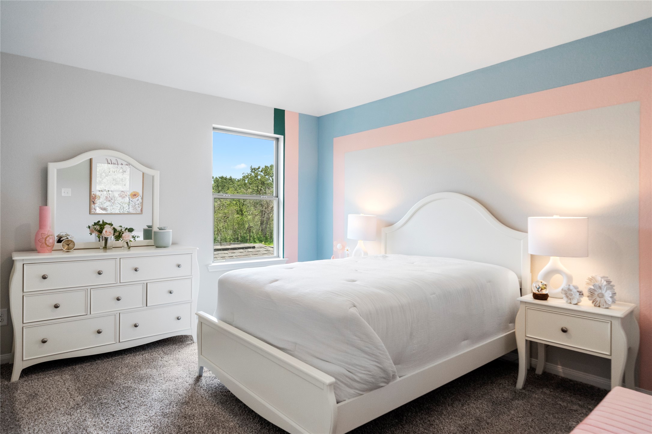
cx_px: 326
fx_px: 362
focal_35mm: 20
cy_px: 217
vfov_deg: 61.9
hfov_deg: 84.0
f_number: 6.3
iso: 1600
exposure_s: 1/80
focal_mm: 20
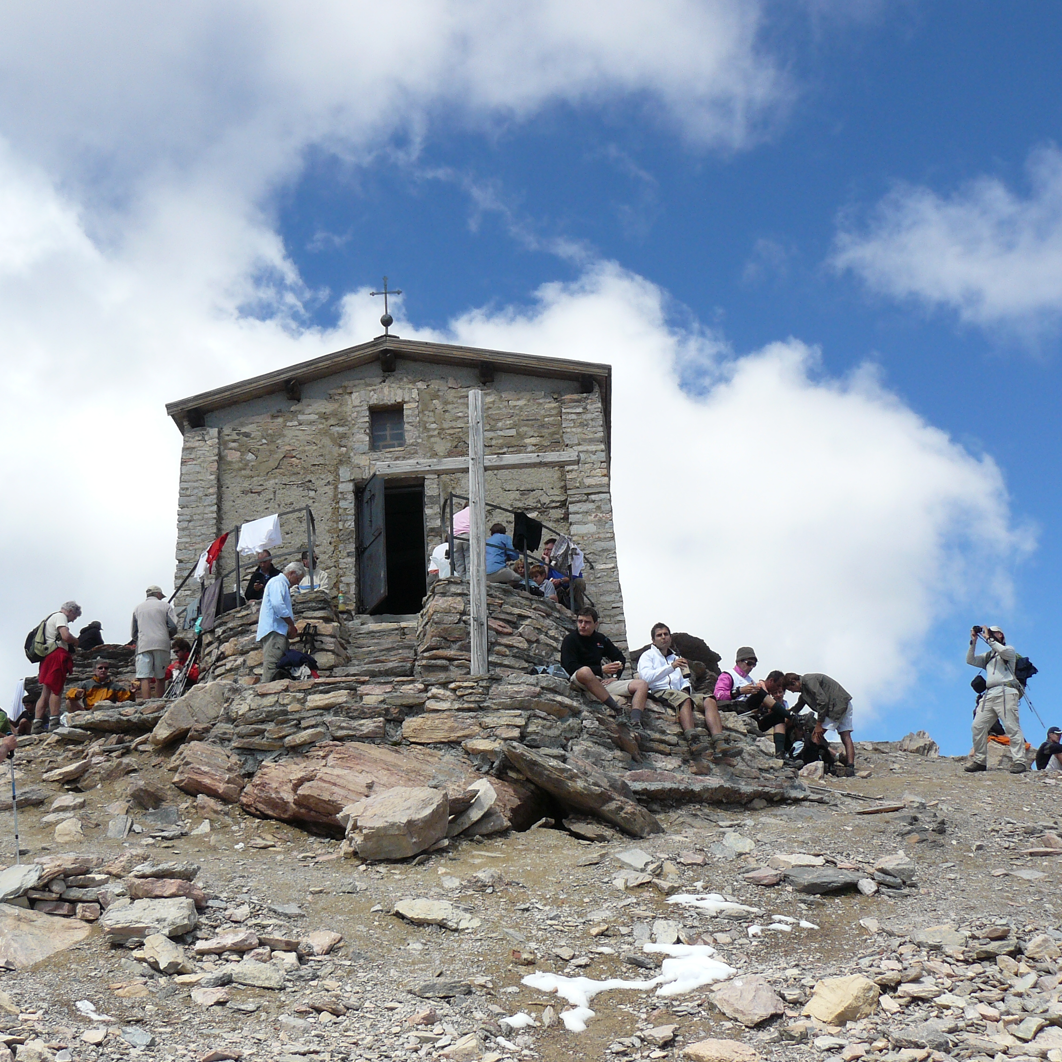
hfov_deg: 39.1
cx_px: 474
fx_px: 1493
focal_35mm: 43
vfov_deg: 39.2
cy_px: 533
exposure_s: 1/320
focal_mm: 6
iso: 100
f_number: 5.6
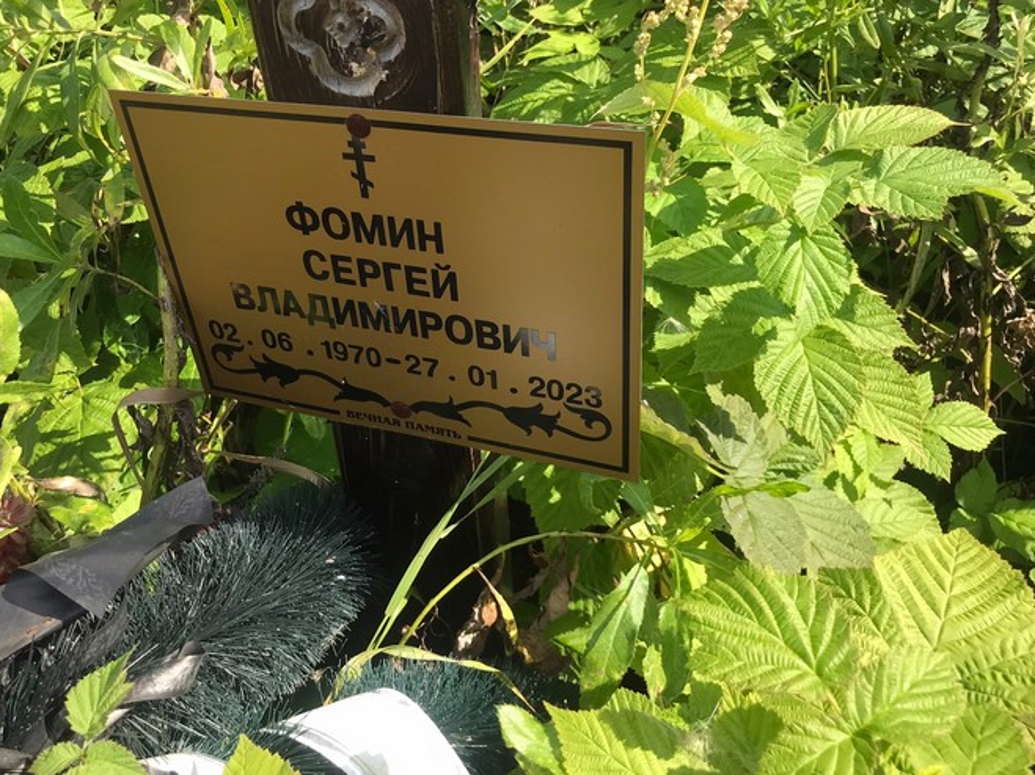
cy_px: 306
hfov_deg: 53.7
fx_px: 1016
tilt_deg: -30.0
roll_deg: +5.2
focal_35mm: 34
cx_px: 426
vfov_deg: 41.6
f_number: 1.8
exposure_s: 1/1041
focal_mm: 3.99
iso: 20
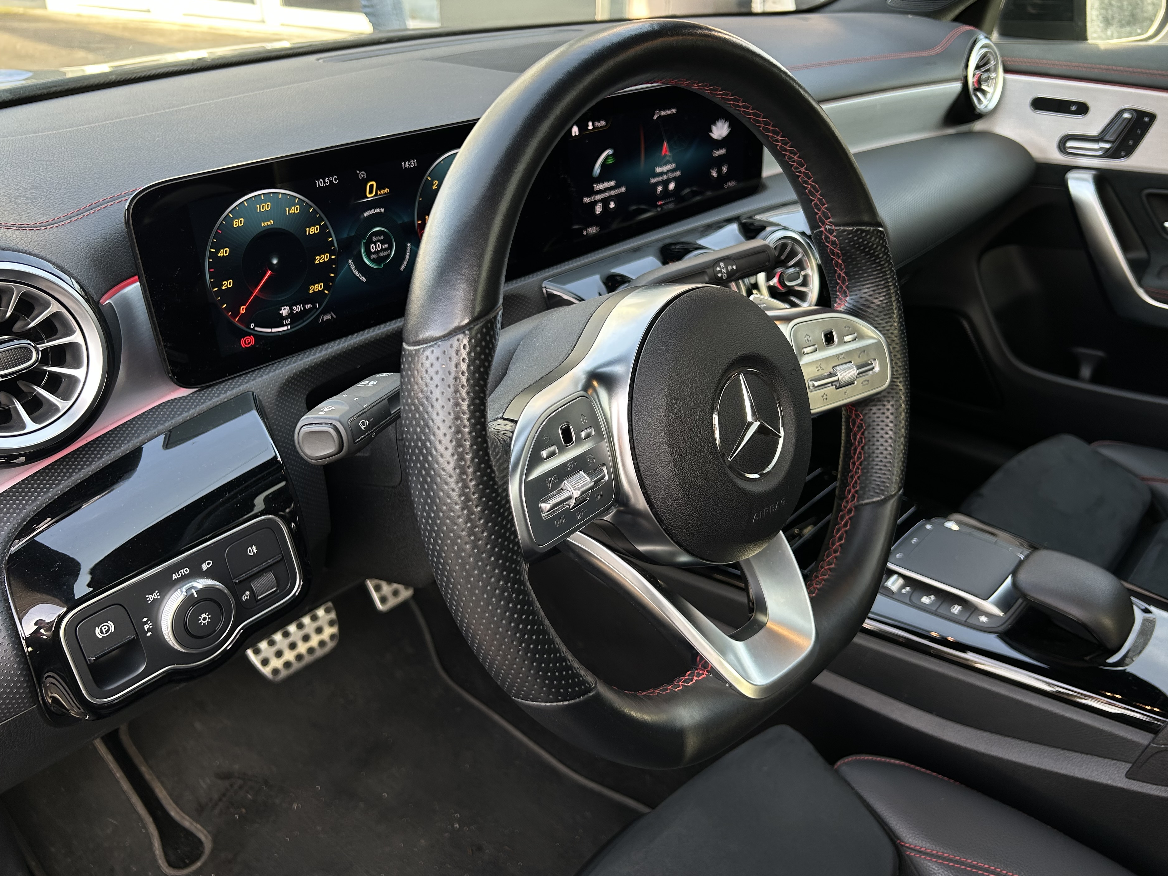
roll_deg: -1.3
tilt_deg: -29.3
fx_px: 945
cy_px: 410
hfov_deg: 63.4
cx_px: 593
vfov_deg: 49.7
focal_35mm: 28
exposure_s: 1/121
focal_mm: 5.7
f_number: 1.5
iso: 40
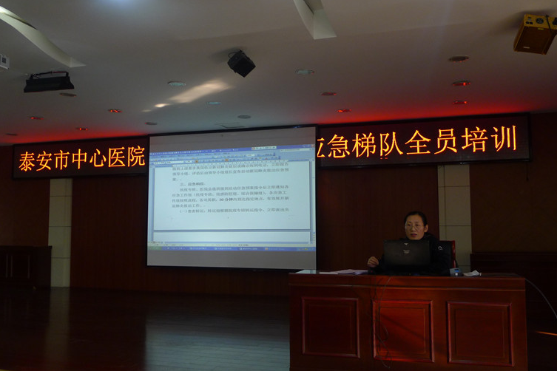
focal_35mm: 34
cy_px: 175
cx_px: 281
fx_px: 526
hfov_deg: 55.8
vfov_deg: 38.9
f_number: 2.2
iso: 200
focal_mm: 6.8
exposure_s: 1/60
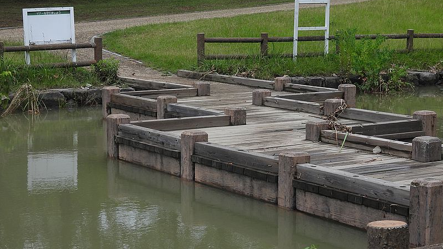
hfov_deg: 25.9
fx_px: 963
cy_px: 142
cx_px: 222
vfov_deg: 14.7
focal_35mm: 82
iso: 100
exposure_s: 1/1000
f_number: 3.5
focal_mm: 13.4
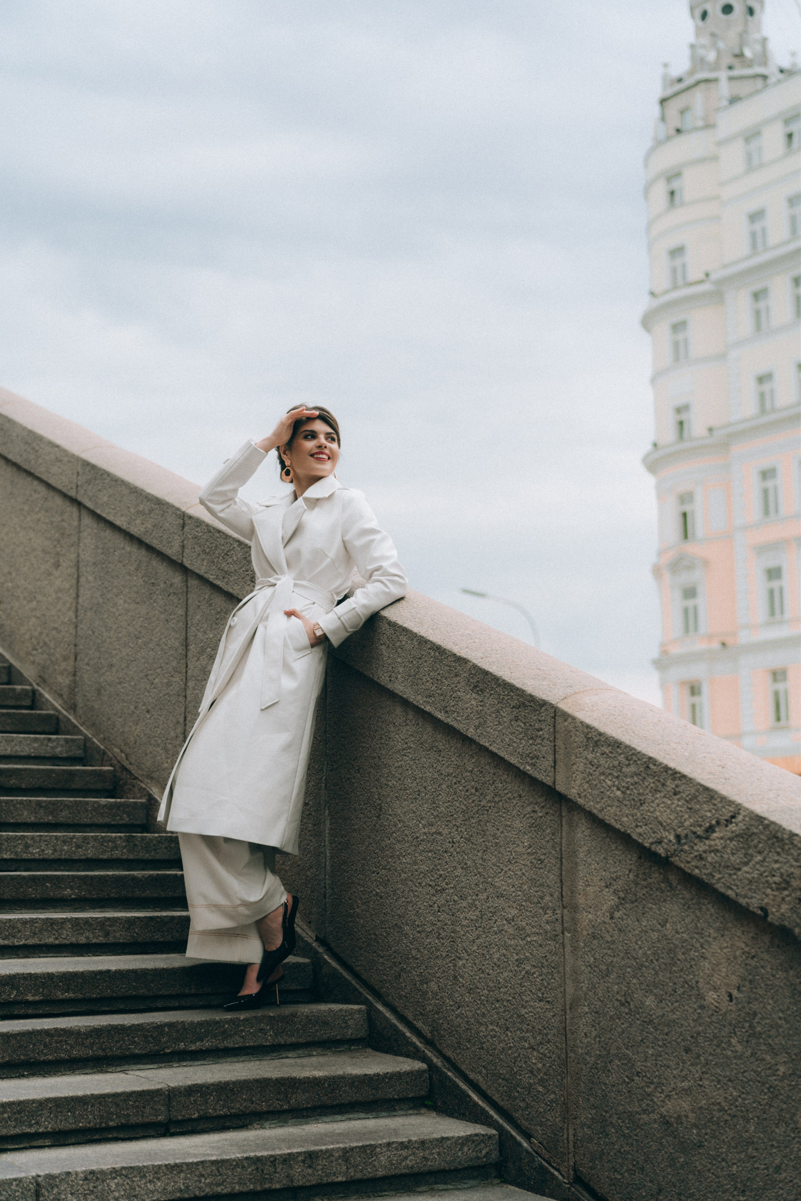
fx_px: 1835
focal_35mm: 55
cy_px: 600
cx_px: 400
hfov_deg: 24.6
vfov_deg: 36.2
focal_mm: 55
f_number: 2.8
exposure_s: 1/640
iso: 200
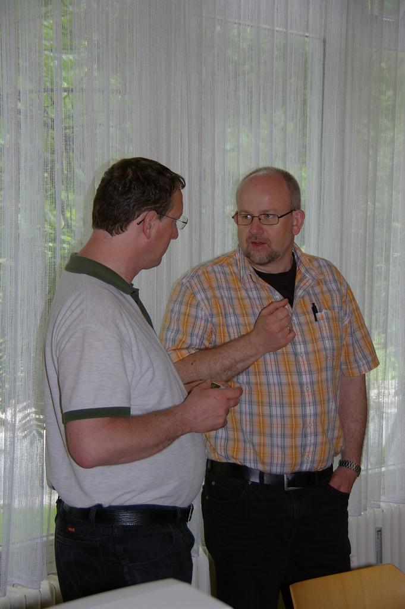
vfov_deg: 24.6
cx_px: 202
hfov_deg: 16.5
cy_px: 304
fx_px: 1394
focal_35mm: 82
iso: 200
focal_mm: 55
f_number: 4.5
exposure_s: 1/80
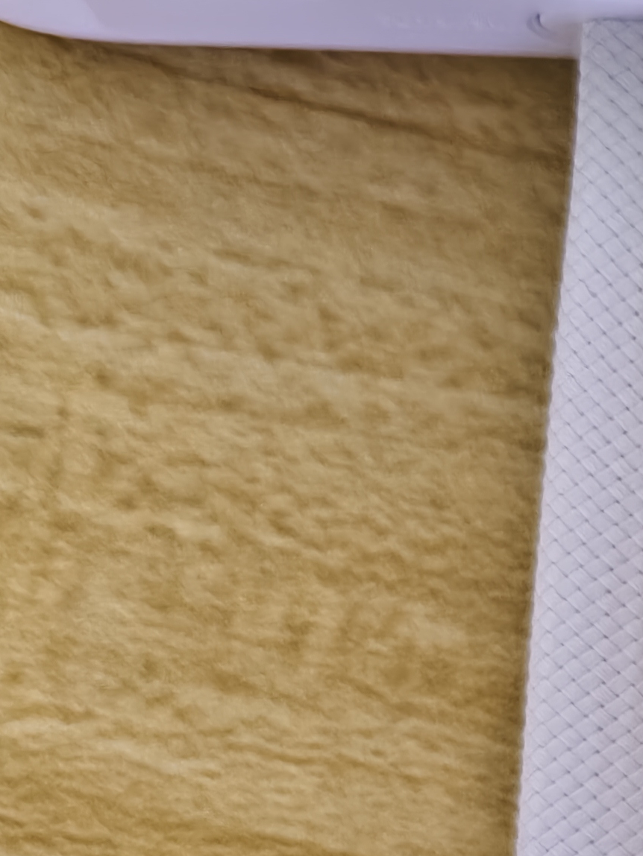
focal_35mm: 82
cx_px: 1059
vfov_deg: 23.0
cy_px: 833
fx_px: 2031
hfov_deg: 16.0
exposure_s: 1/50
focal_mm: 5.56
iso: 997
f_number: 1.88
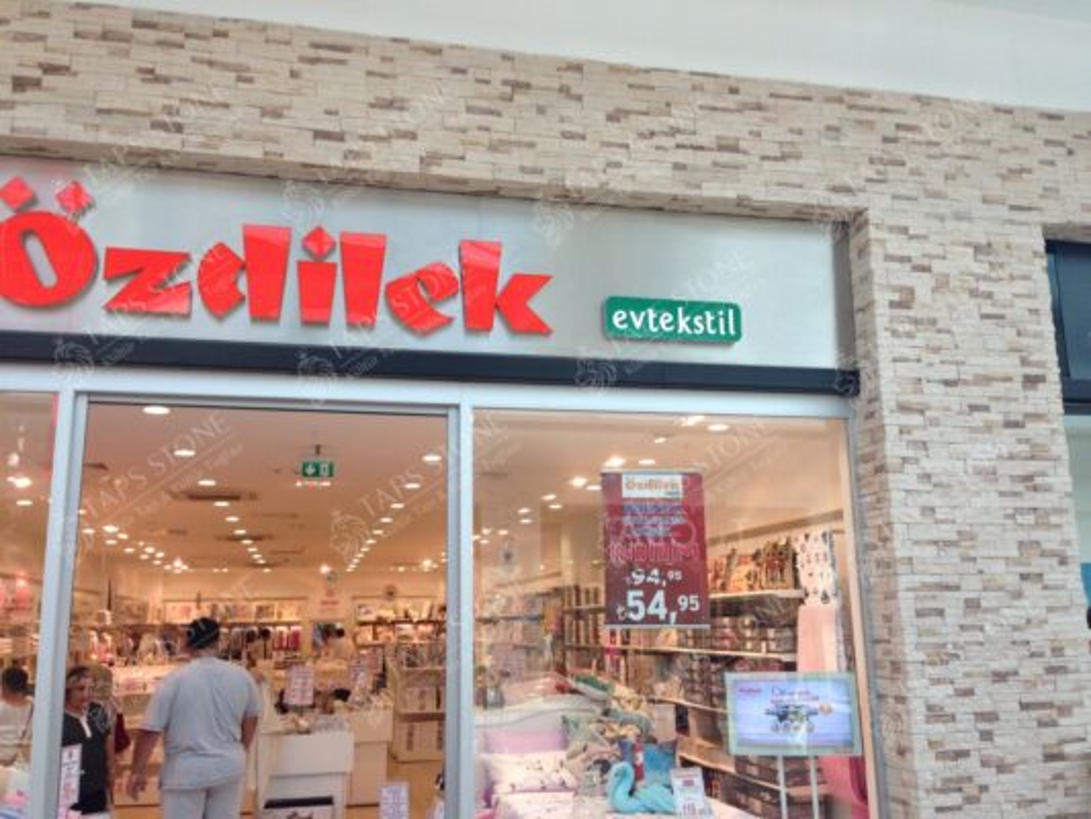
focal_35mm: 33
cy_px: 410
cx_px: 546
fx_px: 1040
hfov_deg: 55.3
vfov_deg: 43.0
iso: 80
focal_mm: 4.12
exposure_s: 1/120
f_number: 2.4
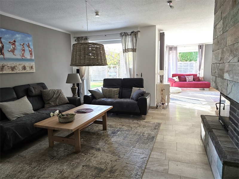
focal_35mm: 23
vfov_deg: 58.9
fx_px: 159
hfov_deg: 73.9
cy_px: 90
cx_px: 120
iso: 125
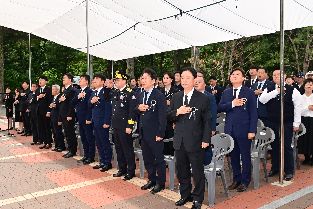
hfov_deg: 53.1
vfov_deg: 36.9
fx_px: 313
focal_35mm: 36
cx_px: 156
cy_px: 104
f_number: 10
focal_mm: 24
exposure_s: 1/250
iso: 400
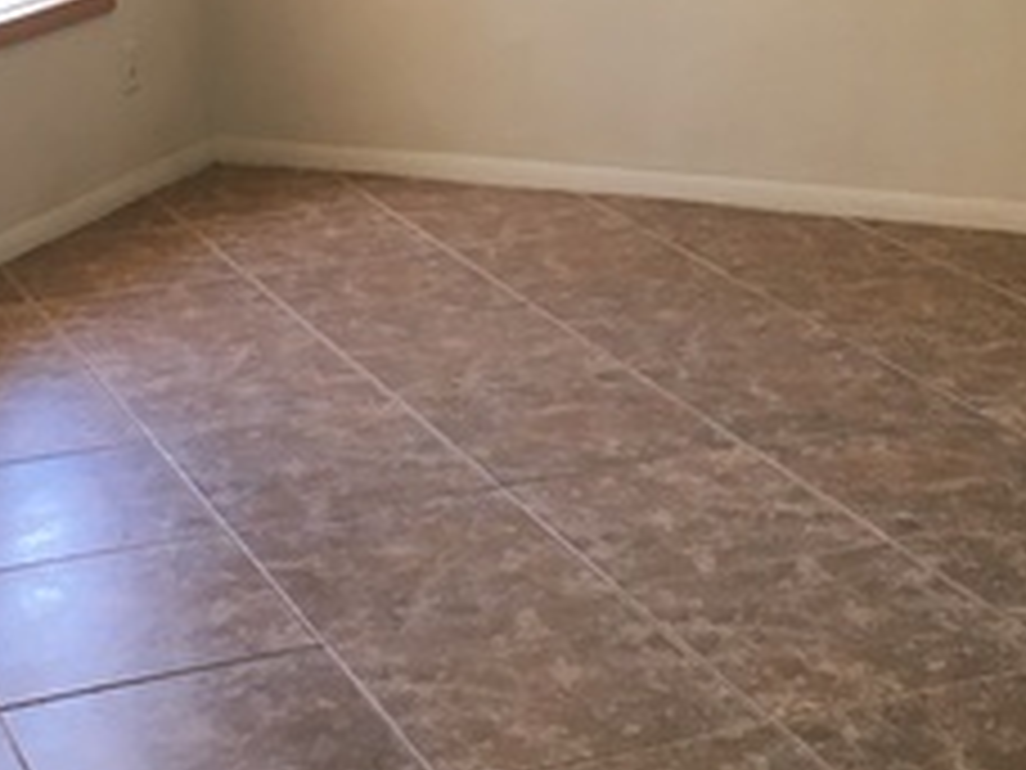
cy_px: -50
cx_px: 466
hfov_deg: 23.0
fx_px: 2519
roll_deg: +0.5
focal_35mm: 85
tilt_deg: -8.0
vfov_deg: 16.9
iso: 32
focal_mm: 4.15
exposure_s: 1/30
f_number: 2.2
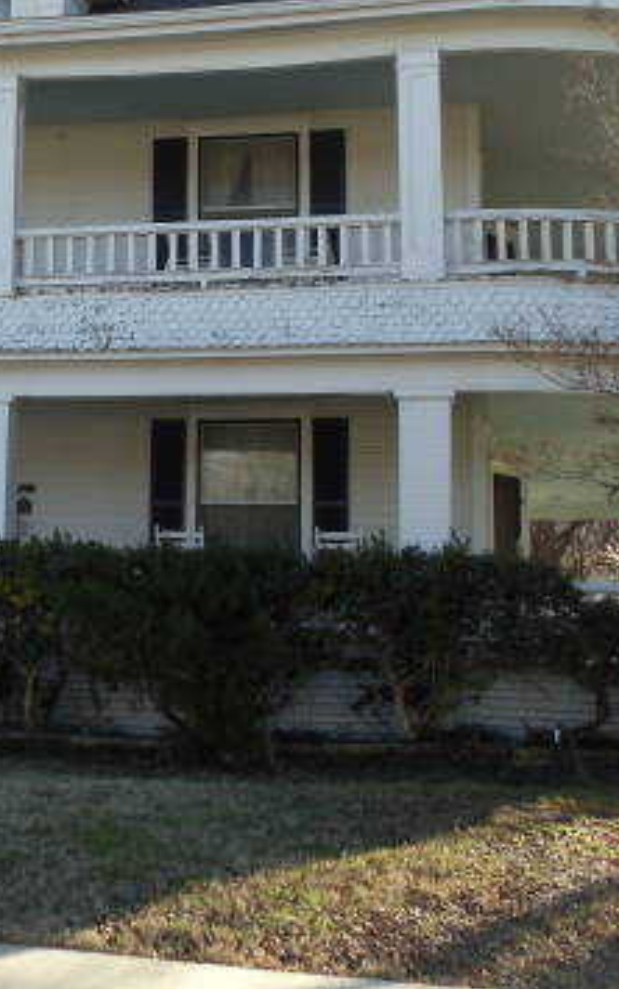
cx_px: -20
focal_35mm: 84
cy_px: 326
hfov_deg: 15.2
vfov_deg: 24.5
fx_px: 2266
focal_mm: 6
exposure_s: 1/400
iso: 100
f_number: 3.5
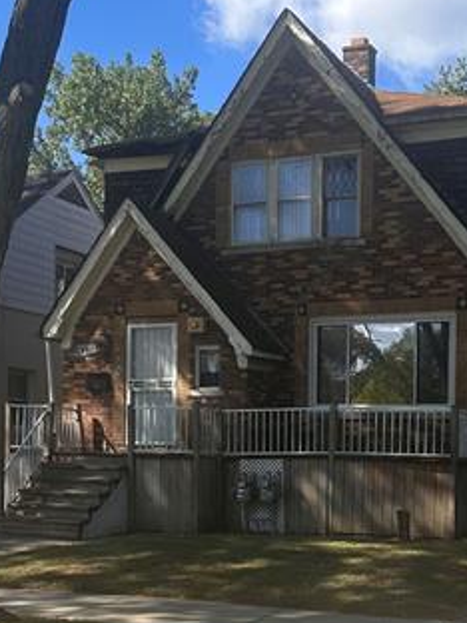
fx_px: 1061
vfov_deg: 32.2
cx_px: 295
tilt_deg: -0.2
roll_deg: -2.2
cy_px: 457
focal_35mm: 59
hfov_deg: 24.7
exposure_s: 1/2591
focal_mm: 6.86
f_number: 1.78
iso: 80
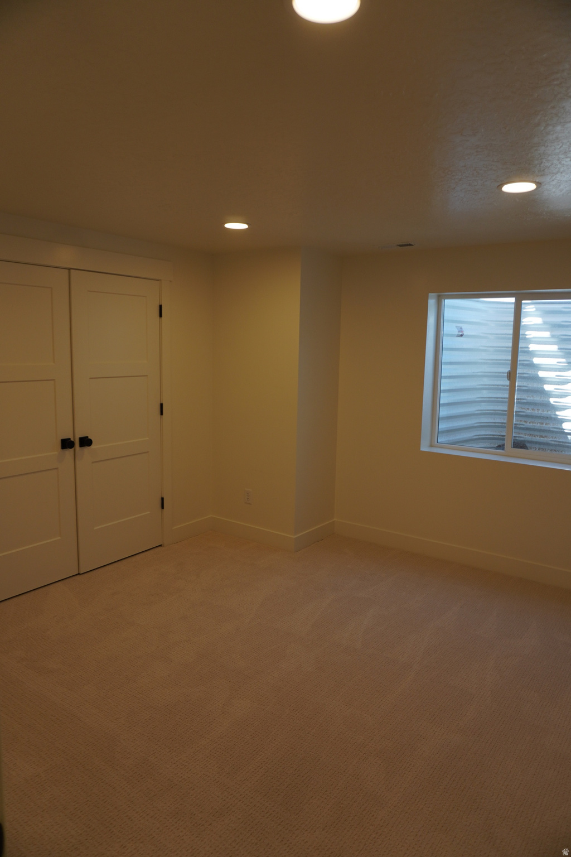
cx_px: 286
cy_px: 428
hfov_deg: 53.1
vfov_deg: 73.7
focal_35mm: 24
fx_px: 571
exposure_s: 1/160
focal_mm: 16
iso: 160
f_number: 4
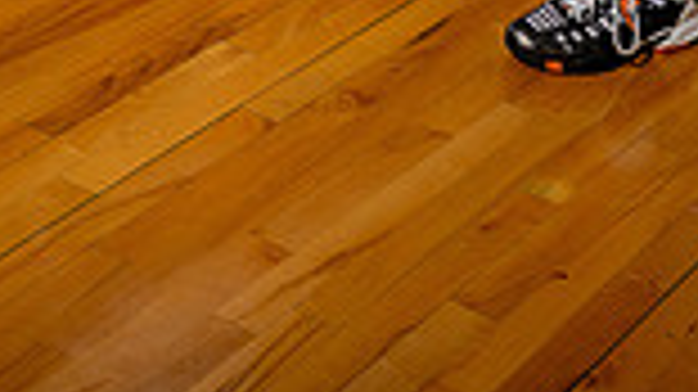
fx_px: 2368
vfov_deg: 8.5
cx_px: 378
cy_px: -595
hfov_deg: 16.8
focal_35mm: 128
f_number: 6.3
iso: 100
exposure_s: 1/250
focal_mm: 42
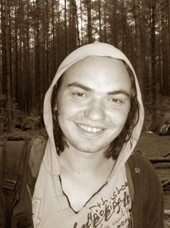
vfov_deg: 63.5
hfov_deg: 49.6
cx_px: 85
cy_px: 114
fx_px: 184
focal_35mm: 28
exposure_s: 1/60
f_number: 2.8
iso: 54
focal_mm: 5.8
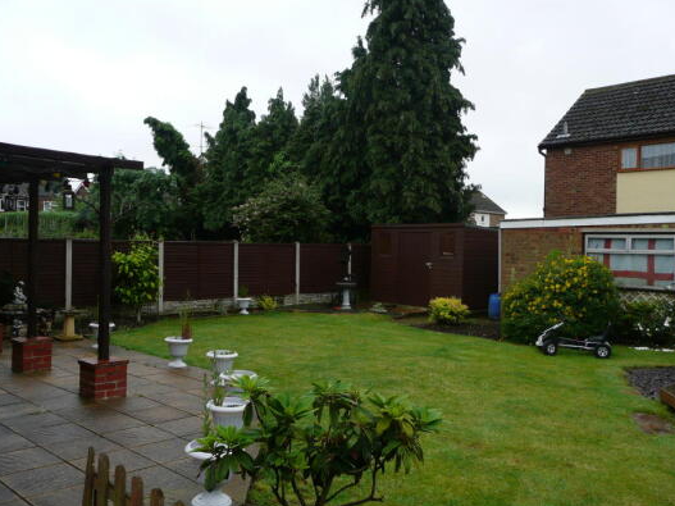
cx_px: 345
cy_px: 247
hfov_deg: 58.4
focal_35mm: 31
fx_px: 604
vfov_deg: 45.4
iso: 100
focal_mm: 4.6
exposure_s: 1/200
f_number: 3.3
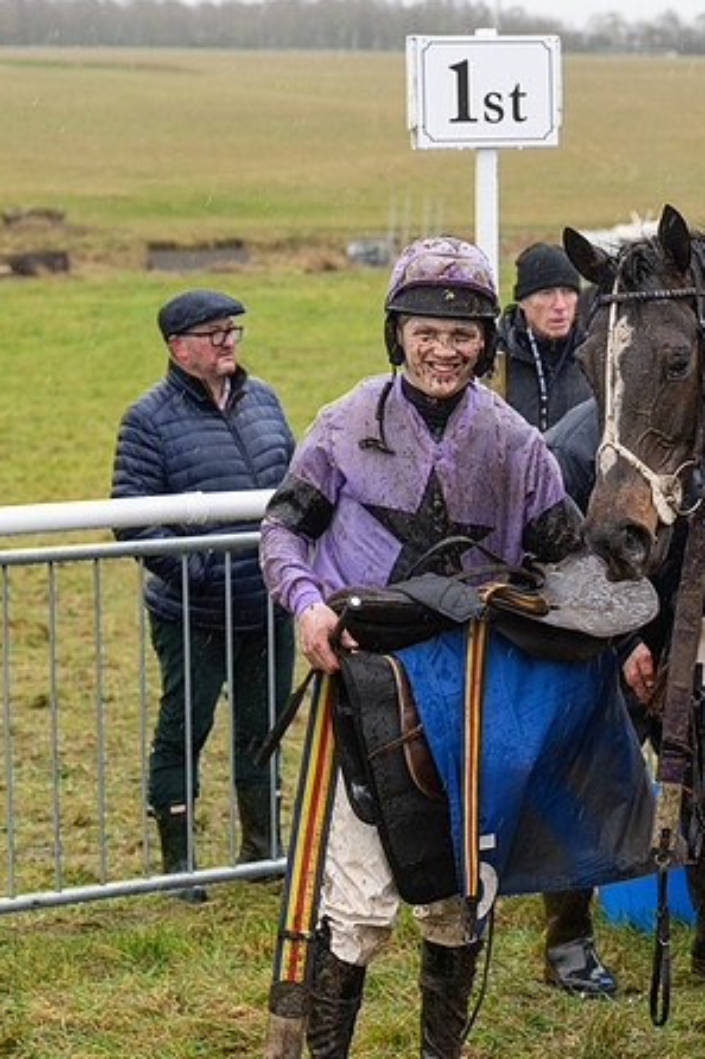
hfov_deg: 12.8
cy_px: 532
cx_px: 623
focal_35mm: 106
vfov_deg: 19.3
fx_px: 3116
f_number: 5
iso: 800
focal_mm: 70
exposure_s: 1/500
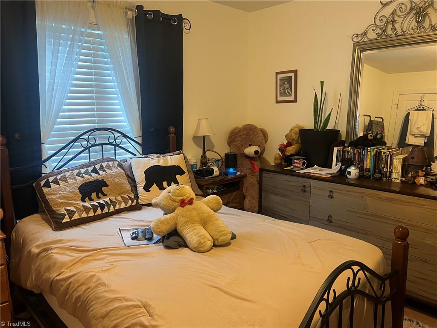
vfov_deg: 53.1
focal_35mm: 26
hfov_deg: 67.3
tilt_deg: -10.1
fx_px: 328
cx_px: 218
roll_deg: -0.3
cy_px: 164
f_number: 1.5
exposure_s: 1/60
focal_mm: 5.7
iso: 250
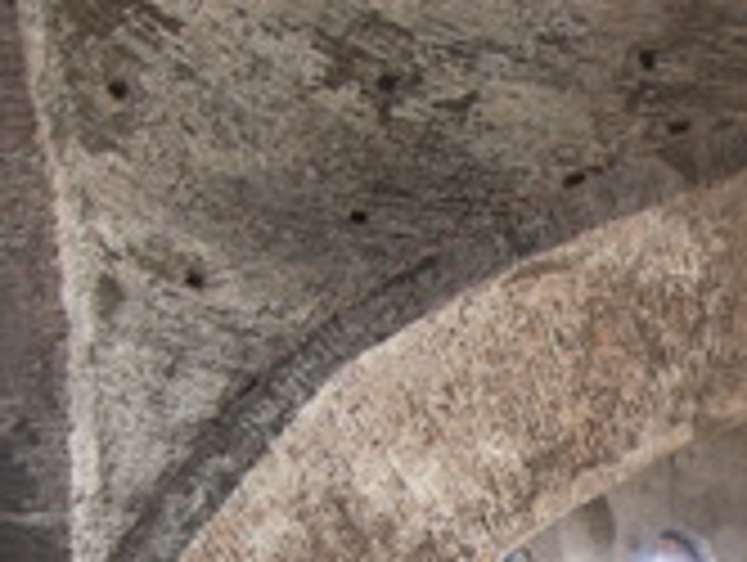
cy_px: 634
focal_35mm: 82
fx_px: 1772
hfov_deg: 22.1
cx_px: 878
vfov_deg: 17.4
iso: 100
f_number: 3.2
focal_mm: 6.6
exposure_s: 1/10
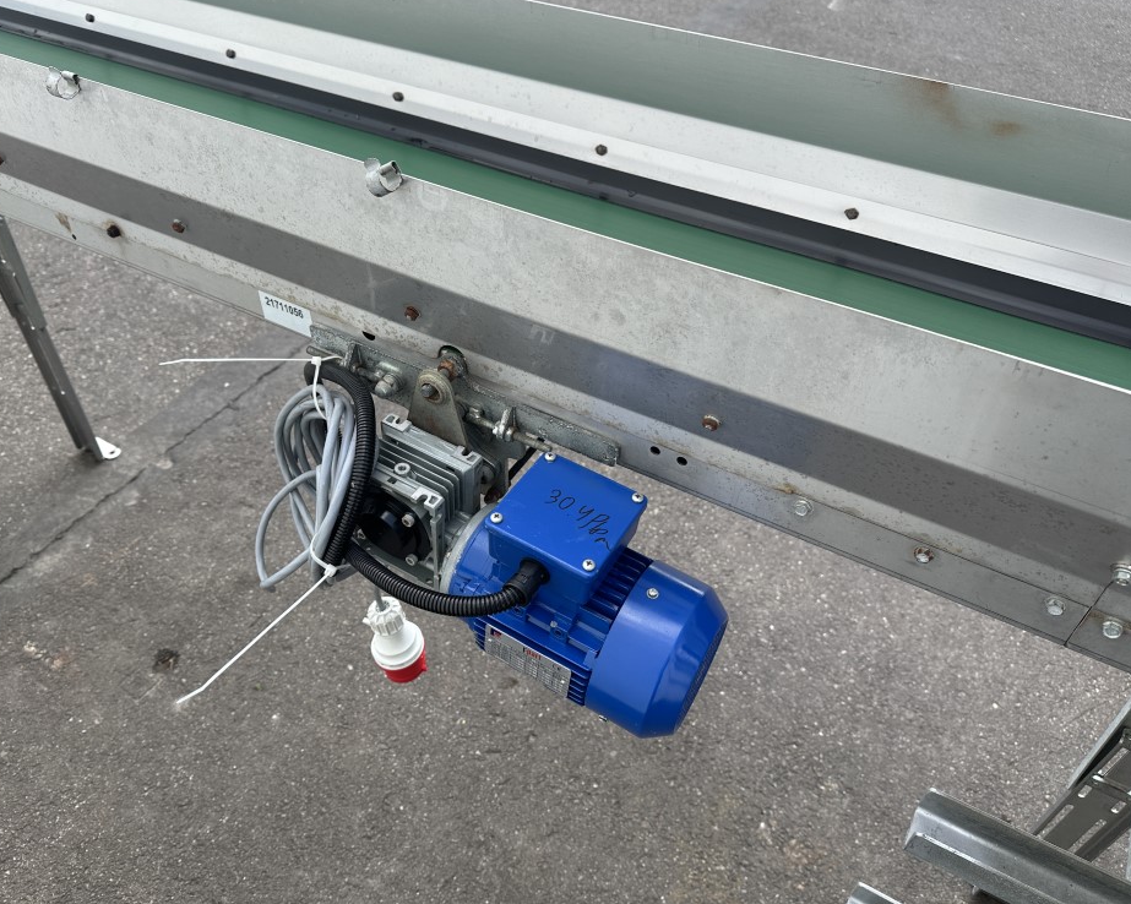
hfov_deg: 66.0
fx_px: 870
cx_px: 531
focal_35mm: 26
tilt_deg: -43.9
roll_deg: -0.8
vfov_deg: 54.9
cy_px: 454
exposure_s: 1/952
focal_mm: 6.86
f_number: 1.78
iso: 80
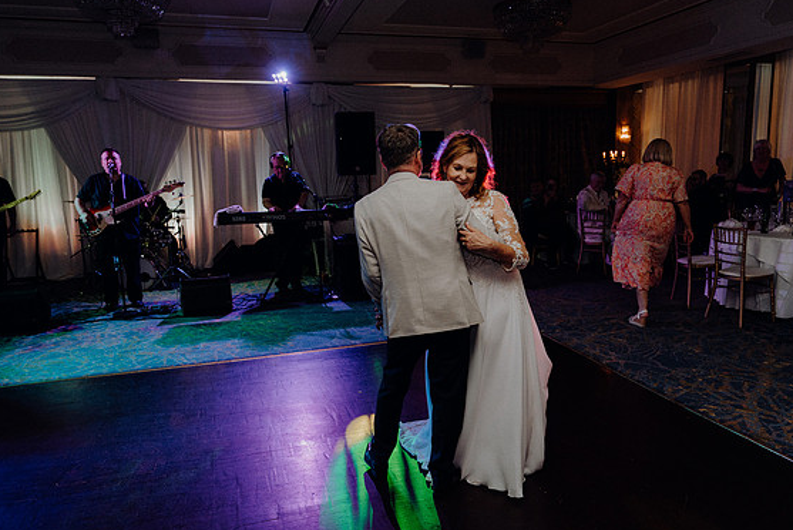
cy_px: 267
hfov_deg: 71.5
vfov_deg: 51.3
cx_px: 404
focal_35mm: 25
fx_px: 551
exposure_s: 1/200
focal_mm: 24
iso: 2500
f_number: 3.5
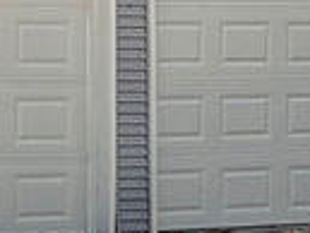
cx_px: -654
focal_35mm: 206
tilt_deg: +2.0
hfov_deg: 8.1
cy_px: 36
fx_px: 1847
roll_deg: +1.4
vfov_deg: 7.2
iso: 50
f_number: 1.6
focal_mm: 5.96
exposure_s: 1/831
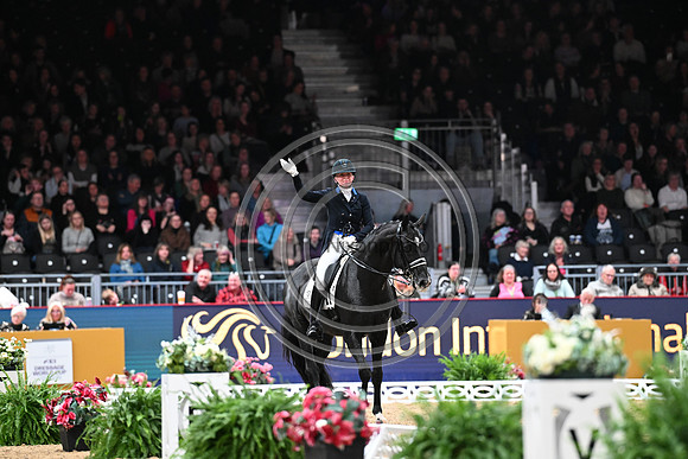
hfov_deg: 6.9
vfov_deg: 4.6
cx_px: 344
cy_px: 230
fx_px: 5734
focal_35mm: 300
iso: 6400
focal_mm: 300
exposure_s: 1/800
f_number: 4
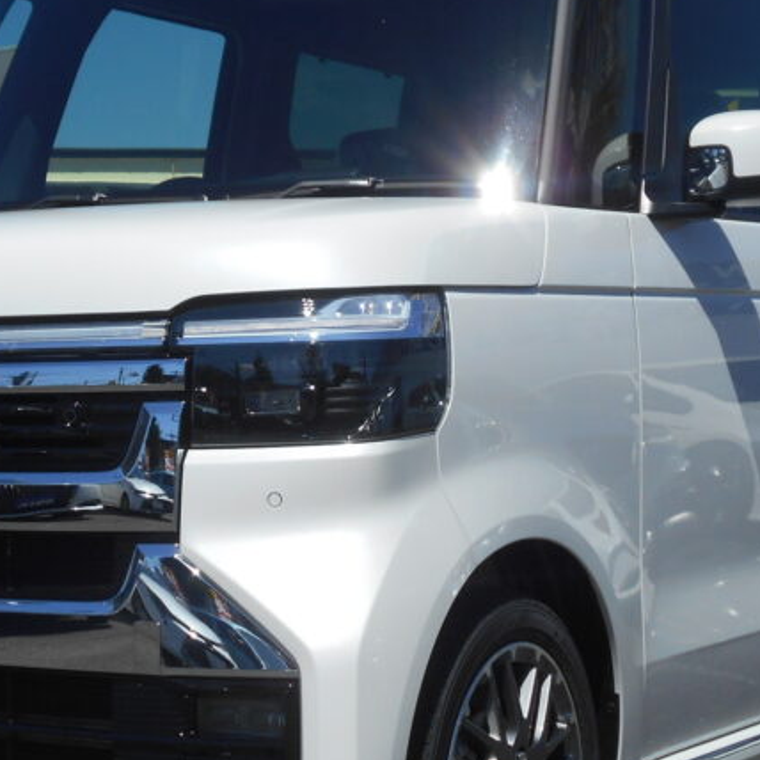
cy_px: 414
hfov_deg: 18.7
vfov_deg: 18.7
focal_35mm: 93
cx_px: 316
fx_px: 2310
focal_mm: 7.7
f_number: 4.2
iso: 80
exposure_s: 1/1250
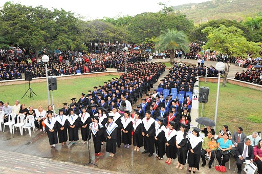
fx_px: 229
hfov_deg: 59.6
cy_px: 87
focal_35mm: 32
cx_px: 131
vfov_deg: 41.6
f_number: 9
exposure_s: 1/200
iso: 3200
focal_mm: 21
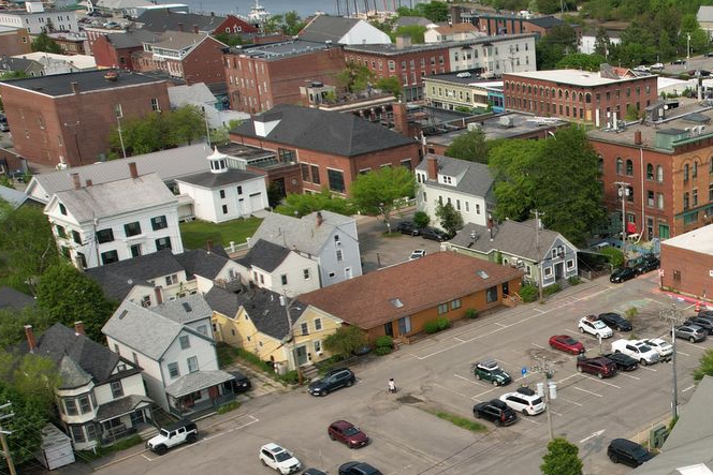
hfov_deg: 34.2
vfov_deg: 25.1
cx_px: 711
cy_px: 376
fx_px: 1050
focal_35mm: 53
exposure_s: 1/120
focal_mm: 8.38
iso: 100
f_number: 2.8
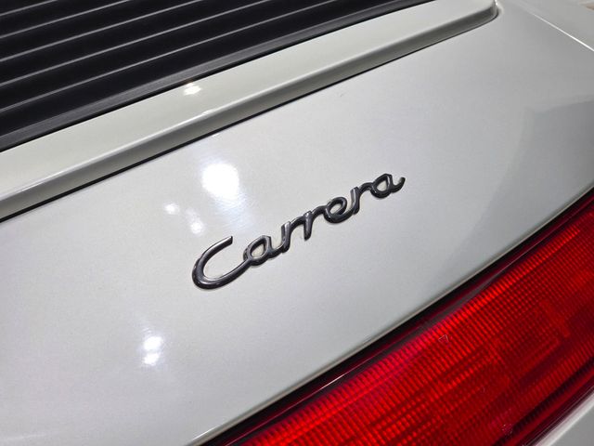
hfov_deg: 28.2
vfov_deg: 21.3
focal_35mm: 69
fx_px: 1184
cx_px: 297
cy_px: 223
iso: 100
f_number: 2.4
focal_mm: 7.9
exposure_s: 1/120
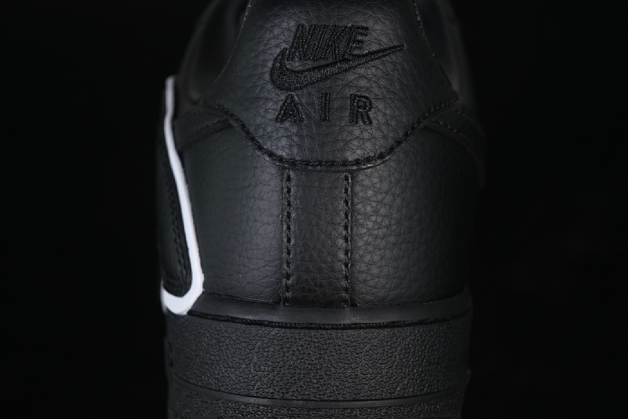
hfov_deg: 27.0
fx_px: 1308
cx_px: 314
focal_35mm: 75
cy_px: 210
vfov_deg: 18.2
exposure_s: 1/50
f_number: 6.3
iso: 160
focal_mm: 50
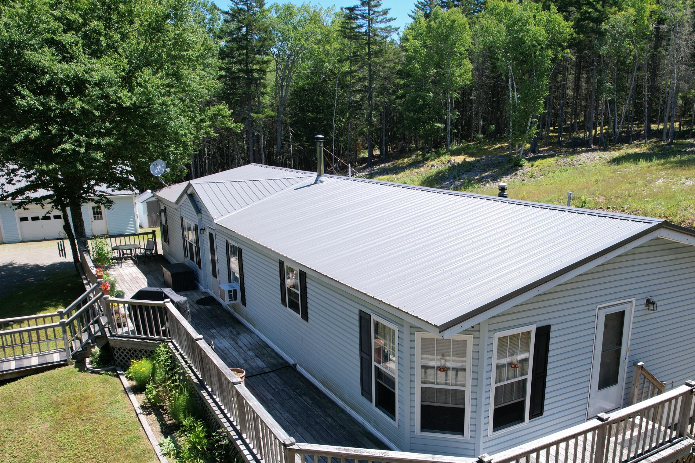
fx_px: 560
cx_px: 408
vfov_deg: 44.5
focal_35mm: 29
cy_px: 298
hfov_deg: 63.2
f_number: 2.8
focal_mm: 8.38
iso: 100
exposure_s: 1/1000
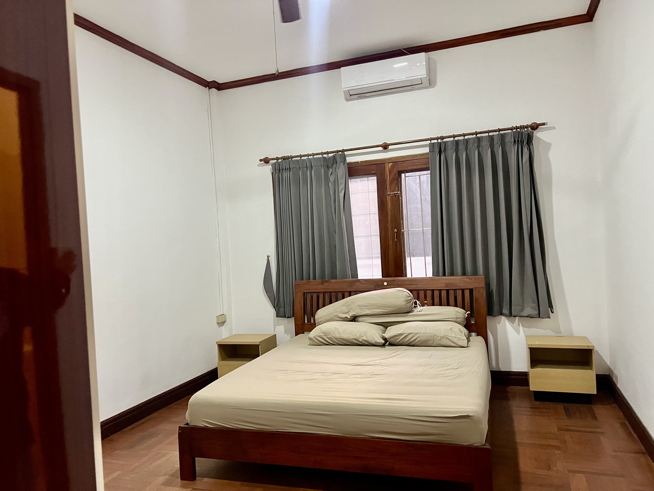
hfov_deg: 67.3
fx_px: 491
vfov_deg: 53.1
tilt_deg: +0.4
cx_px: 327
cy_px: 246
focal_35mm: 26
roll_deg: +4.6
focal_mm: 5.7
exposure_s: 1/60
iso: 500
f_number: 1.5
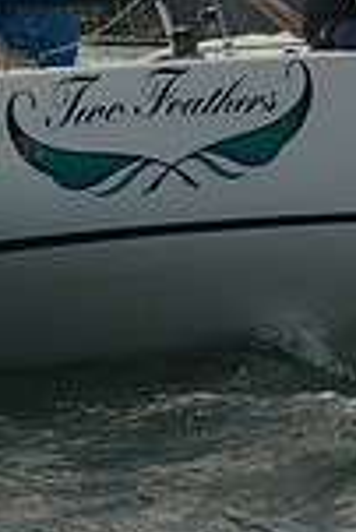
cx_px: 227
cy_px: -35
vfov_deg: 5.3
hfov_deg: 3.6
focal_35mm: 384
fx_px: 5683
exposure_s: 1/800
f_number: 8
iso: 400
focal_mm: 100
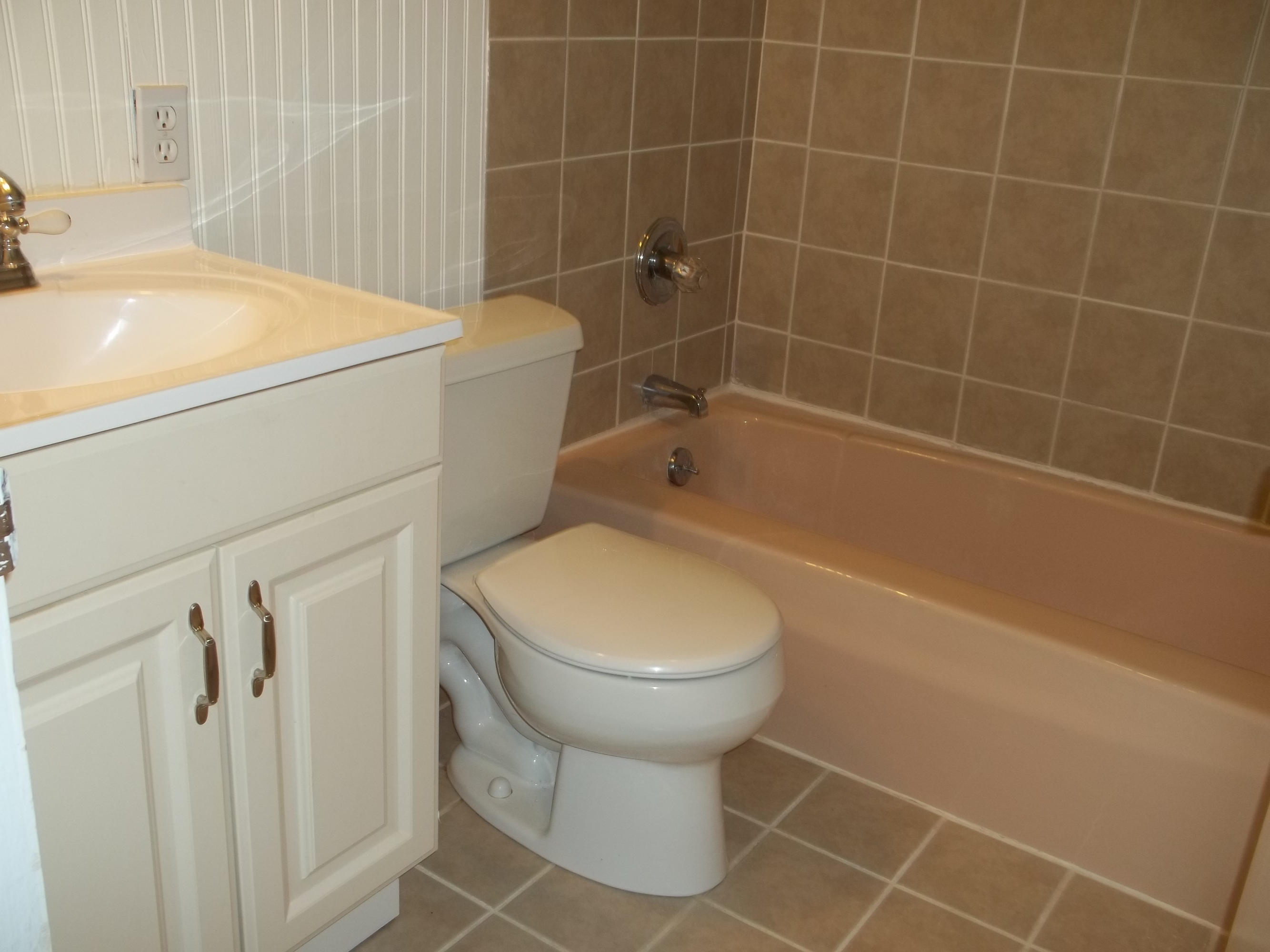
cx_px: 635
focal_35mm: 33
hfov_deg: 55.4
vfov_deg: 42.9
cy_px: 476
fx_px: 1211
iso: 64
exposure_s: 1/30
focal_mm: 5.9
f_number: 3.3
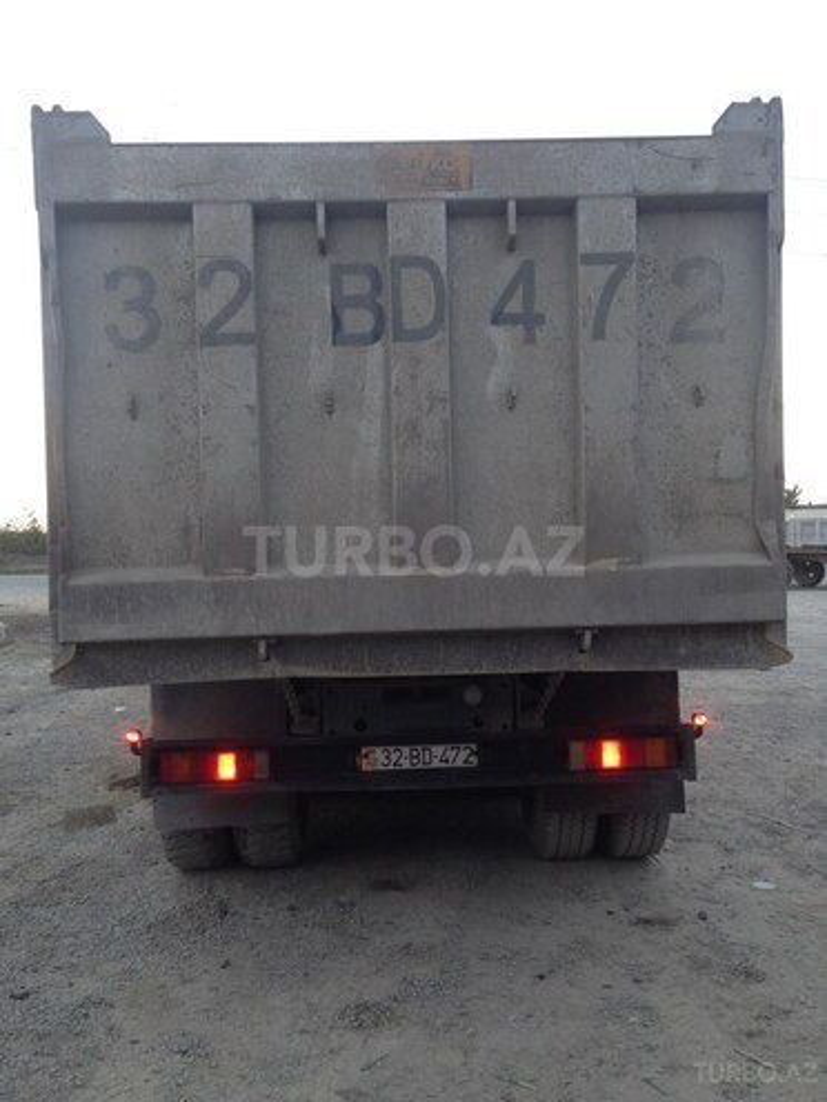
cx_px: 414
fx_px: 1051
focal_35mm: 33
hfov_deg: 42.9
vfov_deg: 55.4
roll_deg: +1.0
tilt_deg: +2.6
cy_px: 551
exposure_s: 1/40
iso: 64
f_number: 2.4
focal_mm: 4.12
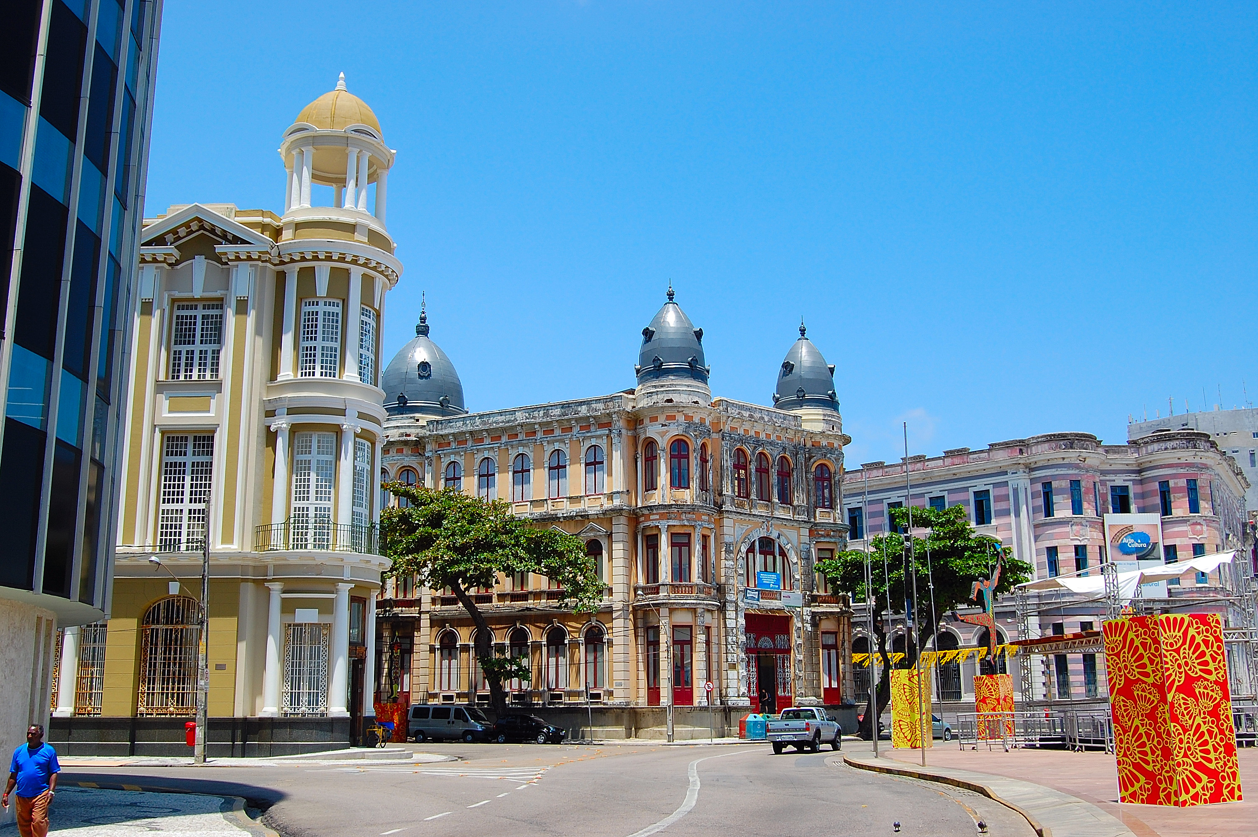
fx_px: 1257
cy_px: 418
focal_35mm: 36
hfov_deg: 53.2
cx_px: 629
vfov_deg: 36.8
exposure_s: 1/320
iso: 200
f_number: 9
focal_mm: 24
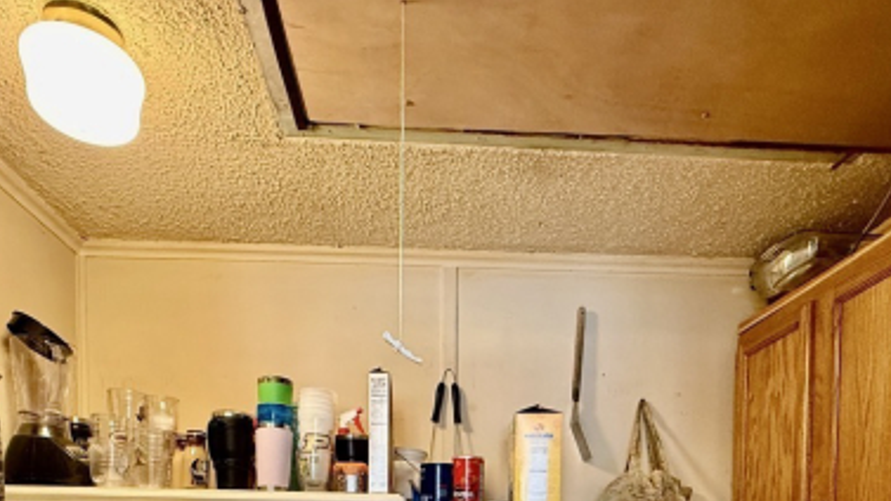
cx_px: 455
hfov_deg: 69.9
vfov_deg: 35.3
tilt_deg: -1.6
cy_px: 579
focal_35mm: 27
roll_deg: -0.9
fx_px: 638
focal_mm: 2.22
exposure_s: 1/60
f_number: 2.2
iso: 640
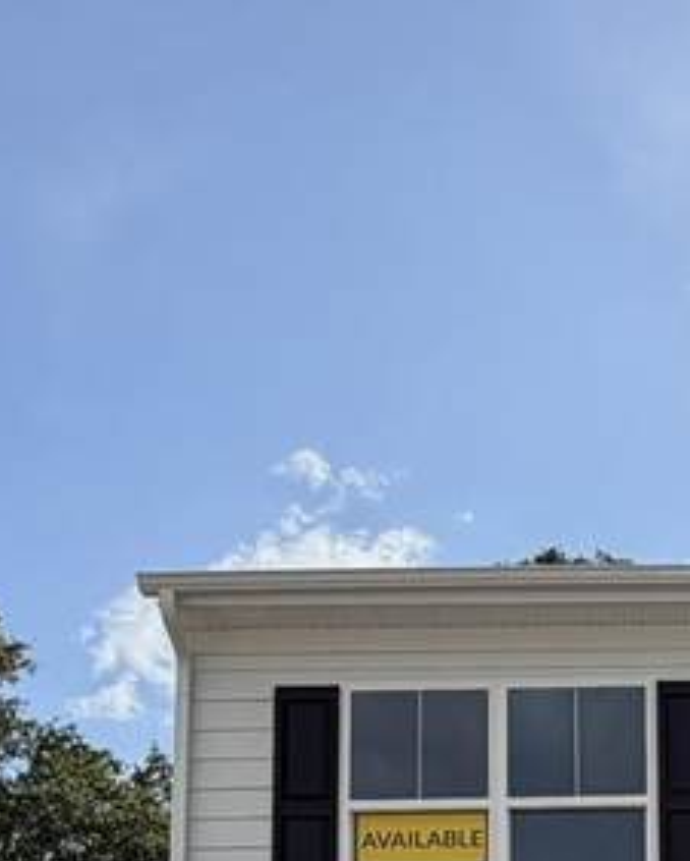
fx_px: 1581
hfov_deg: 23.4
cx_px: 721
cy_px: 1218
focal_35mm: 62
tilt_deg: +6.8
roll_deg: +1.1
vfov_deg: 24.9
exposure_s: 1/1001
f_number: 2.2
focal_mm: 2.22
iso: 32
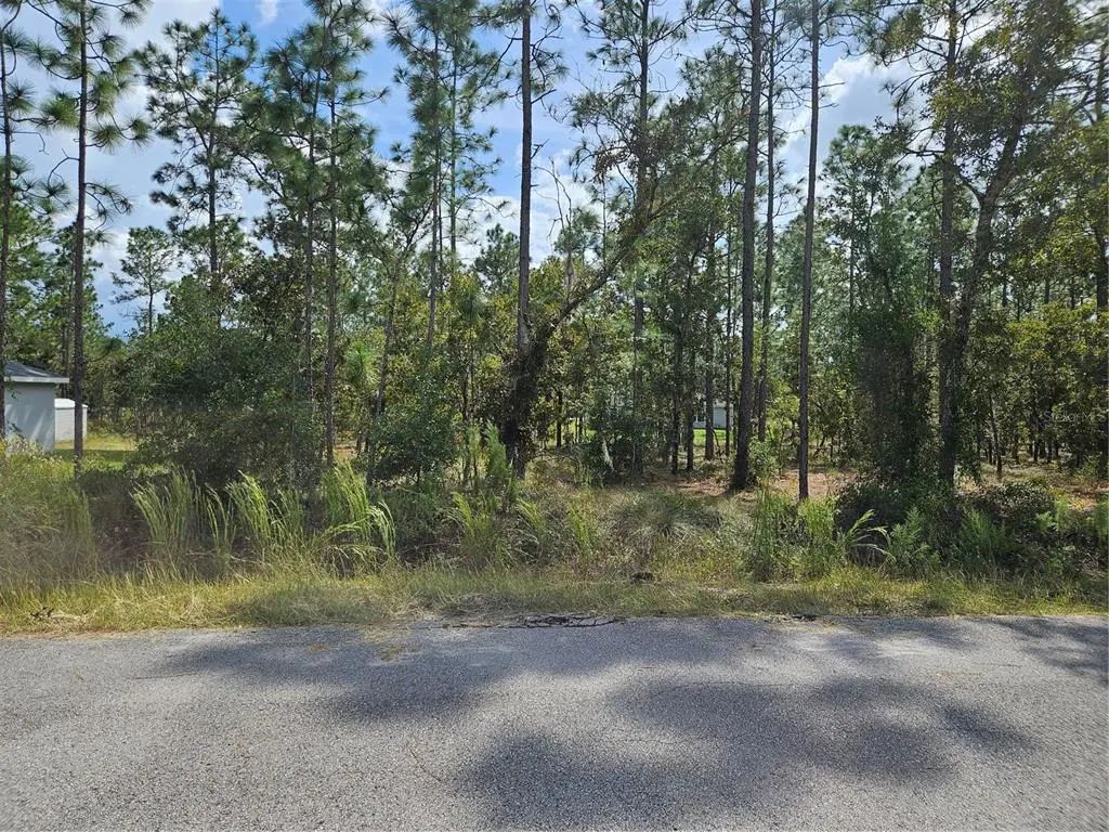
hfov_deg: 73.9
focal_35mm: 23
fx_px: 737
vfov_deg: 58.9
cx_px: 554
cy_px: 416
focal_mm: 5.4
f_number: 1.8
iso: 25
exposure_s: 1/1728
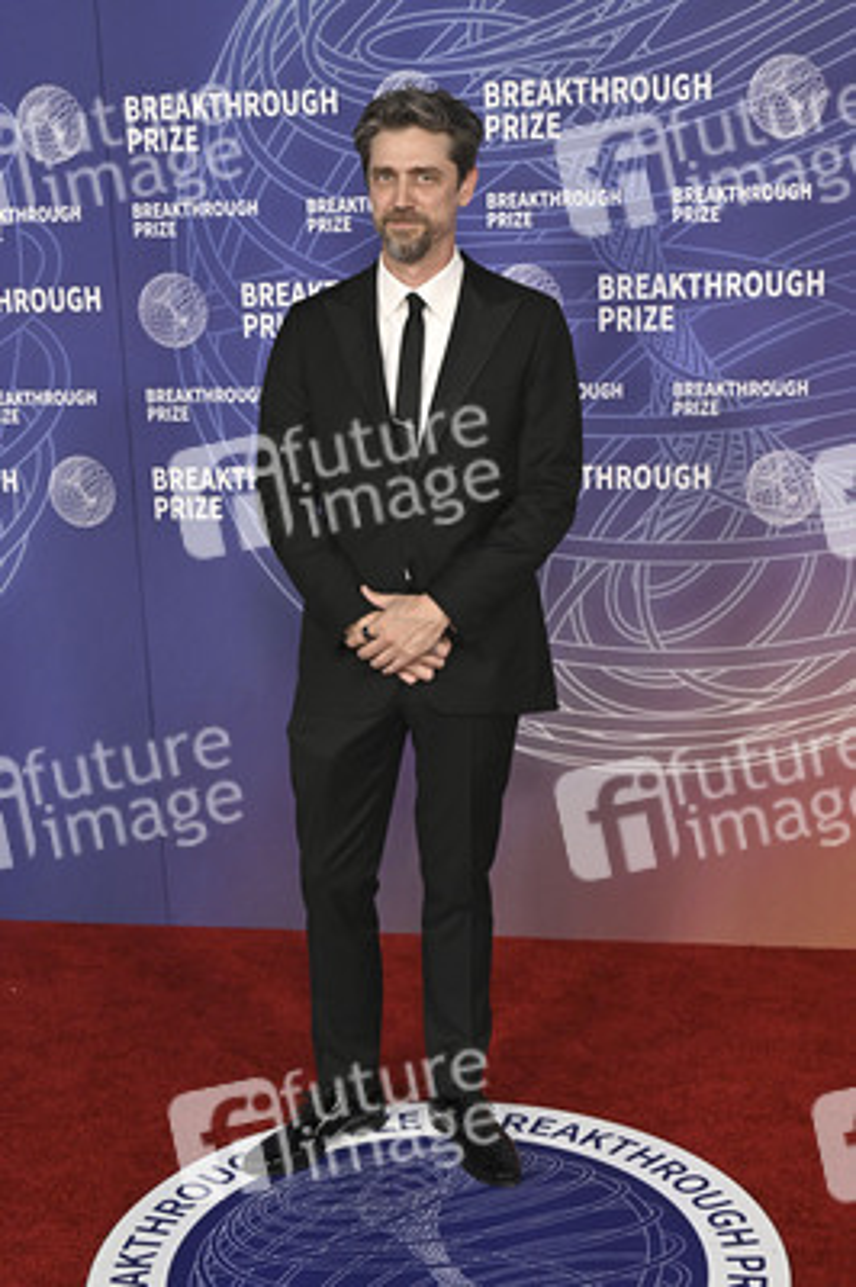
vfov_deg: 42.8
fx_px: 1643
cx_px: 428
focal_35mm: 46
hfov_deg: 29.2
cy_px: 644
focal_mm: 46
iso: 2000
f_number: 4
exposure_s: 1/320
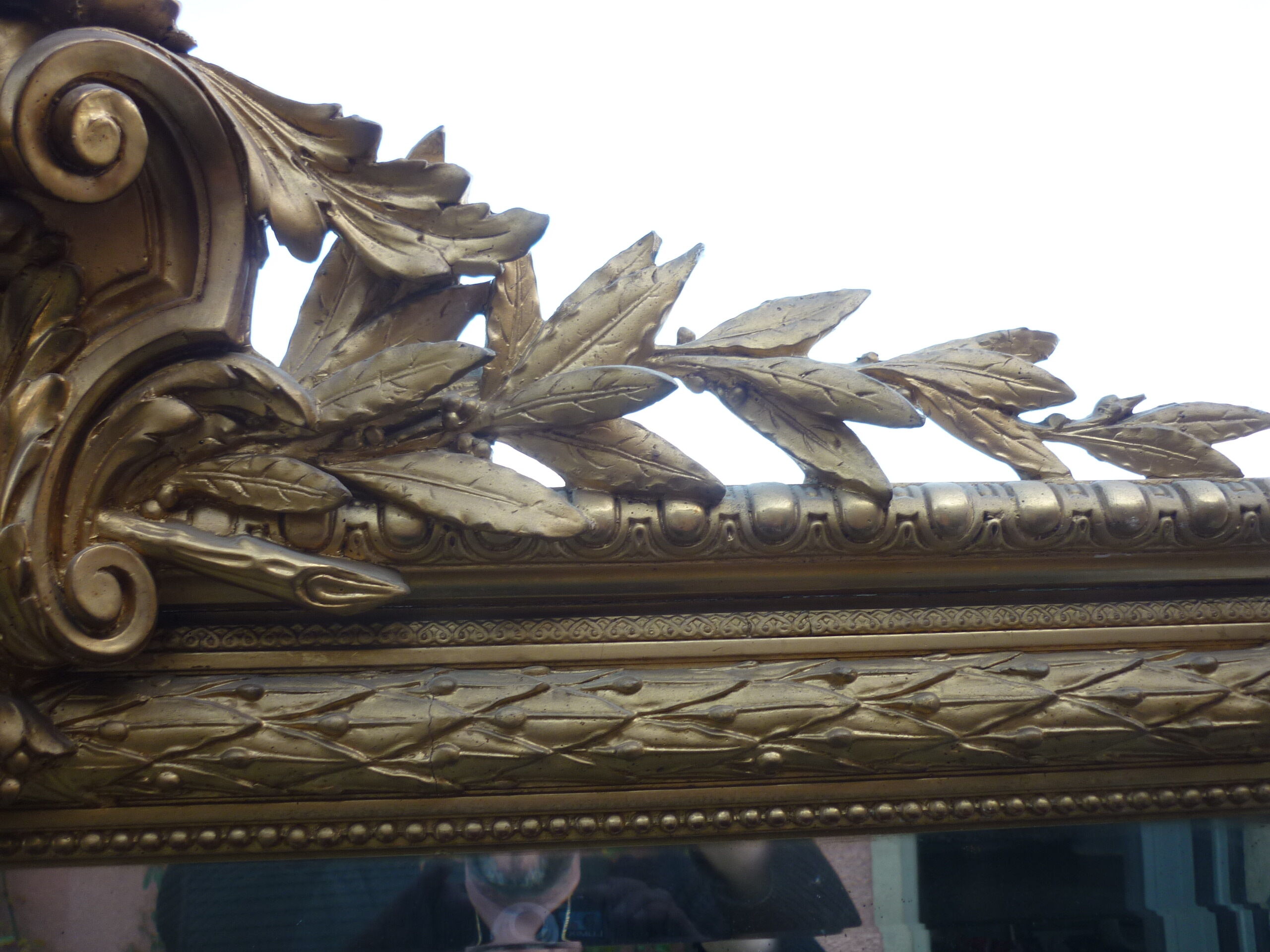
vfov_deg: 42.9
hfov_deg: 55.4
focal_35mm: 33
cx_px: 635
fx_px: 1211
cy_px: 476
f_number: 2.8
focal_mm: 5.5
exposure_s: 1/100
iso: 80
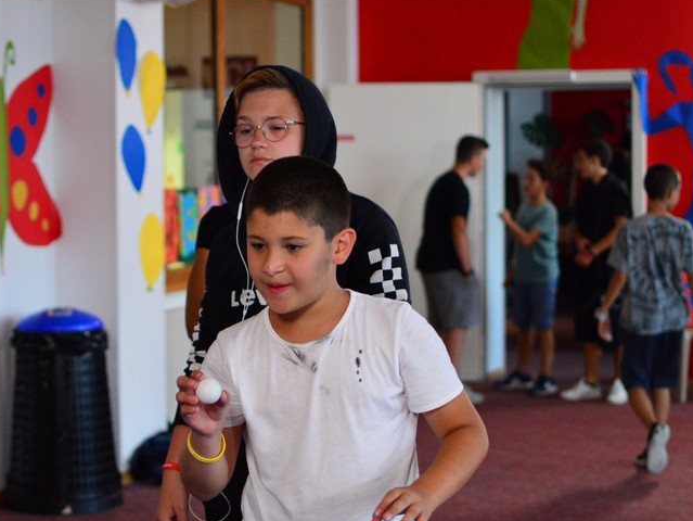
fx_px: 1618
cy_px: 293
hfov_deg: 24.1
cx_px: 280
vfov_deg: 18.3
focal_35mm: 81
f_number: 1.8
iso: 1600
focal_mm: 35
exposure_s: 1/250
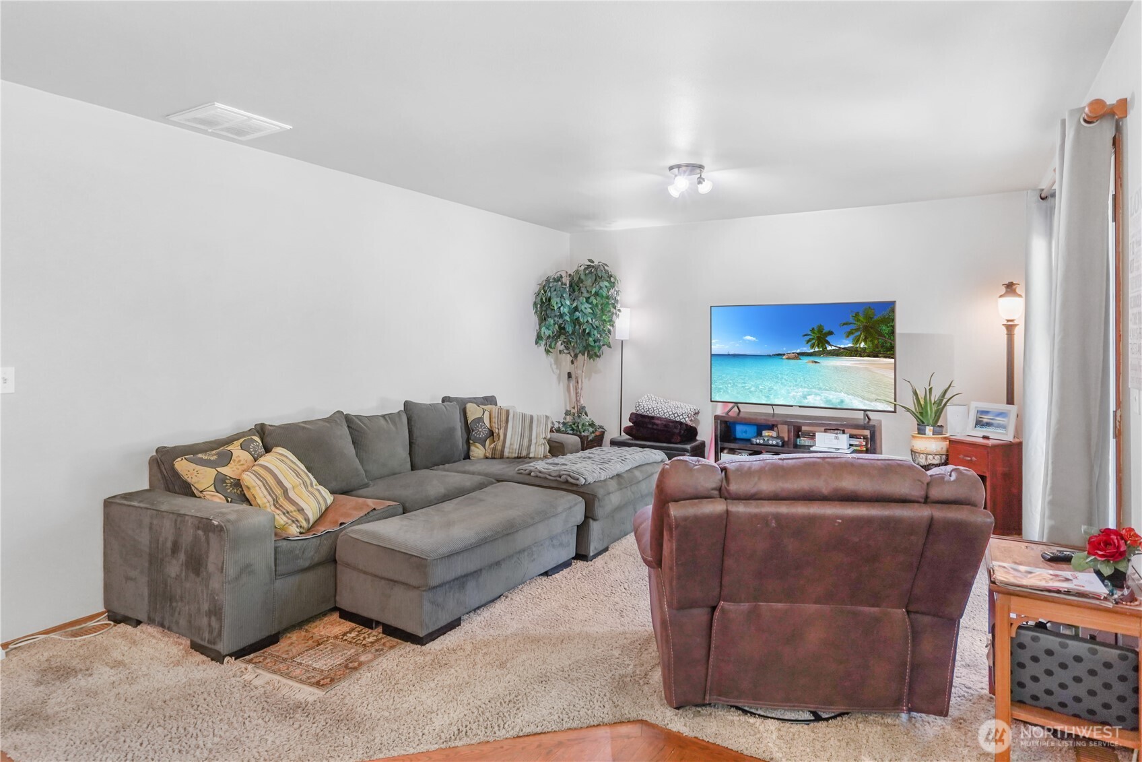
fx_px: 603
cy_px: 381
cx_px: 571
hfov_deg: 86.9
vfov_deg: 64.6
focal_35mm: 19
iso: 1600
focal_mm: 19
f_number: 4
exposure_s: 1/250
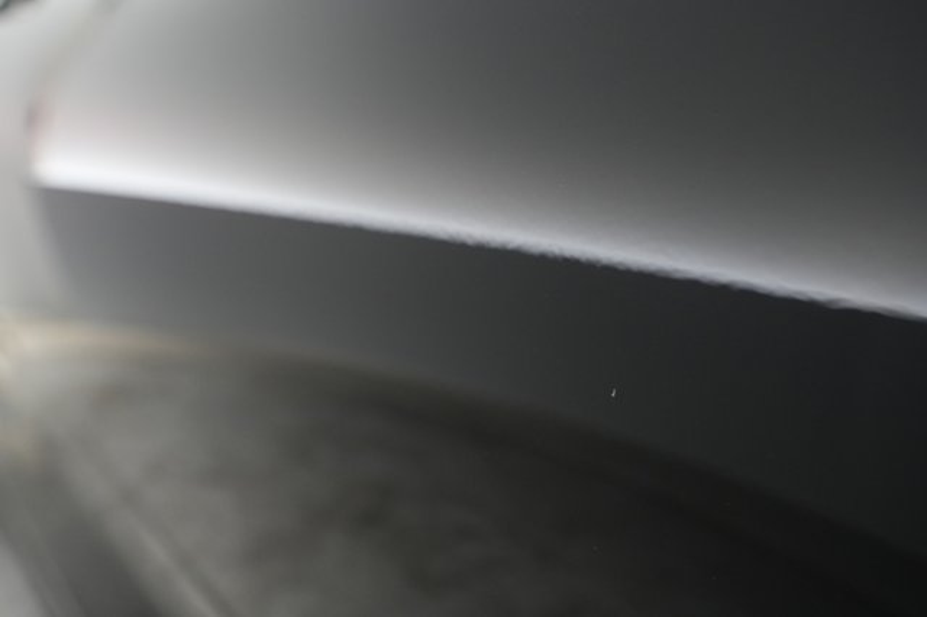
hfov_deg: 65.5
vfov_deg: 46.4
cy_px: 308
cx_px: 464
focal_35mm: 28
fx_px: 721
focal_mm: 28
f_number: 4.5
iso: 4000
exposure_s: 1/100
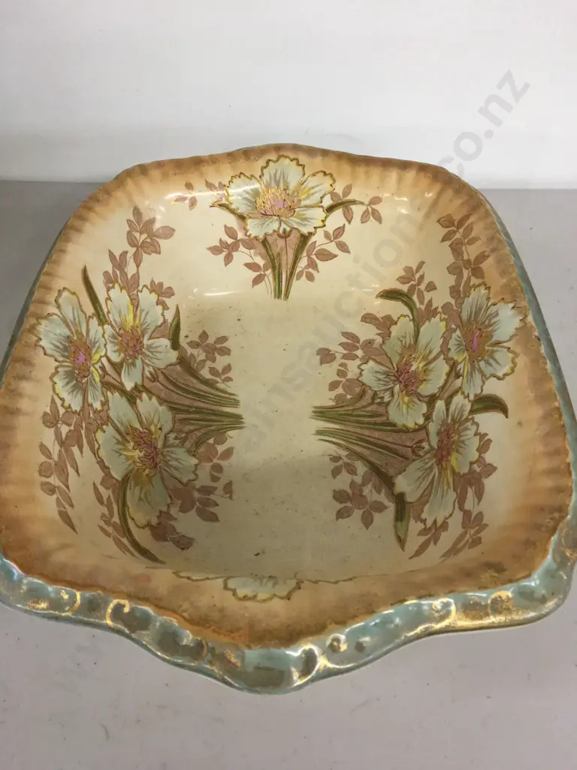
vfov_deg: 61.7
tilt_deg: -48.9
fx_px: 645
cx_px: 288
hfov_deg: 48.2
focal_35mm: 29
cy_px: 385
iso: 64
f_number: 2.2
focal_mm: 4.15
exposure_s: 1/33
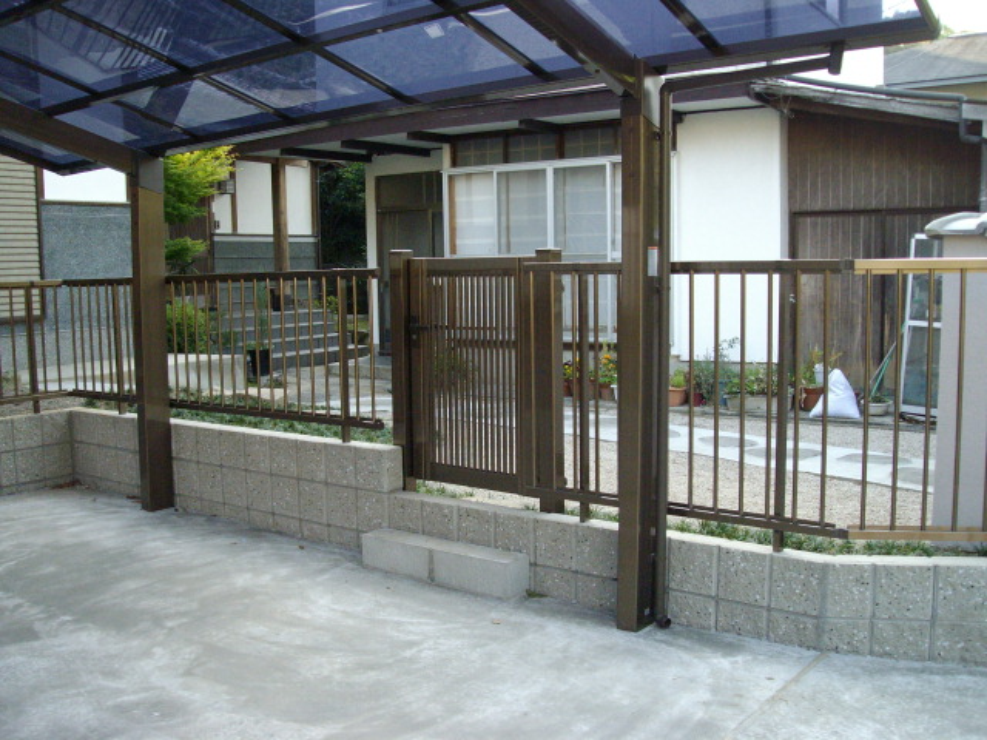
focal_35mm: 36
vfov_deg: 39.7
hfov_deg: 51.4
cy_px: 370
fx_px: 1026
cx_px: 494
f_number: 2.7
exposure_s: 1/200
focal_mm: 6
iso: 160
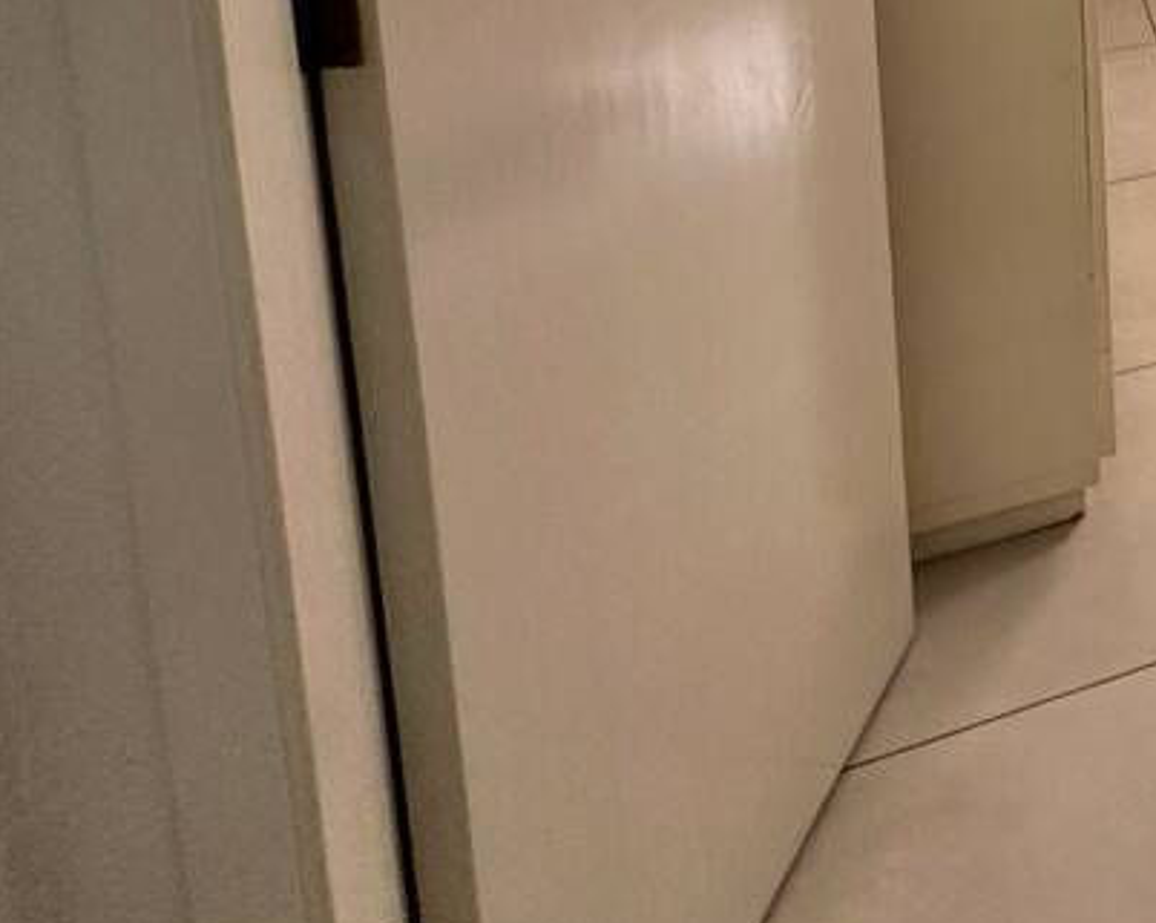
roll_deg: -2.4
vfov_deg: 25.1
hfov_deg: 24.4
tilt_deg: -8.4
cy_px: -382
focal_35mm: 49
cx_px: 1921
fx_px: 1675
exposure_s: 1/120
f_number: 2.2
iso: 200
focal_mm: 2.22
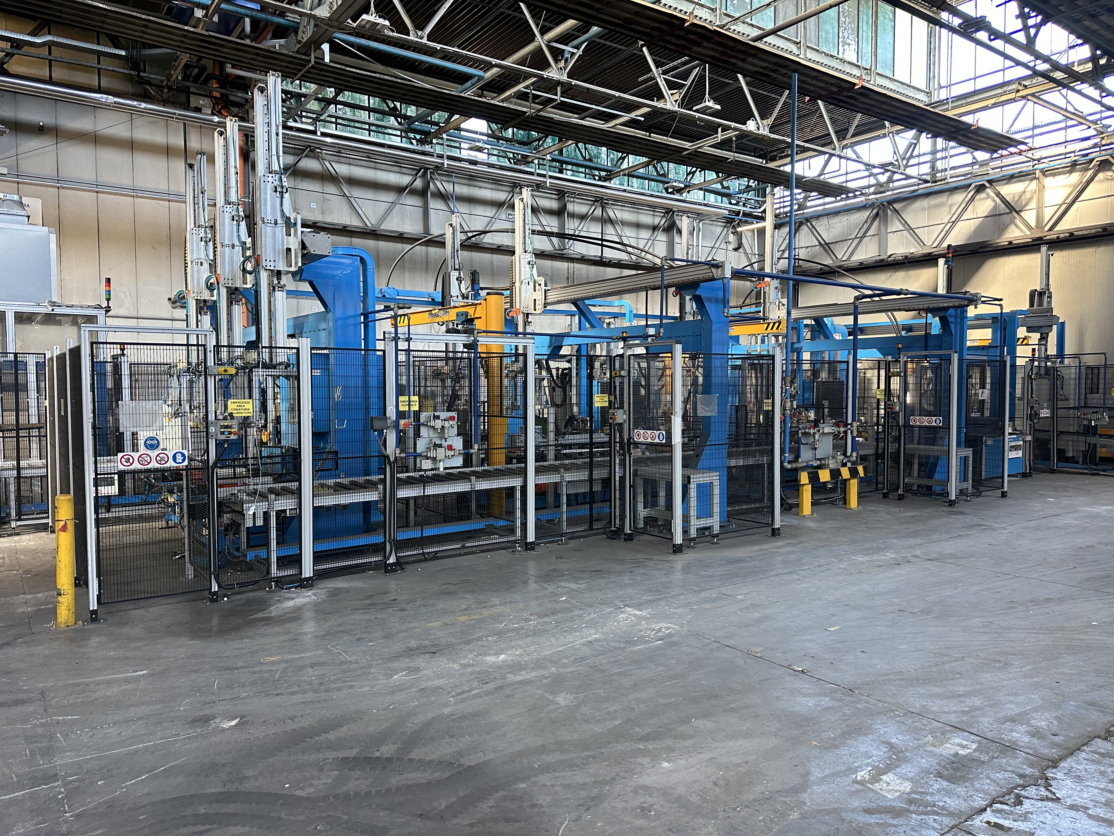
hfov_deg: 71.6
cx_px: 557
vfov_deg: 56.8
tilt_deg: -2.8
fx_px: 772
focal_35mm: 24
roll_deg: +0.1
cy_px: 418
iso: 320
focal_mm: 6.86
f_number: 1.78
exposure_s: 1/60
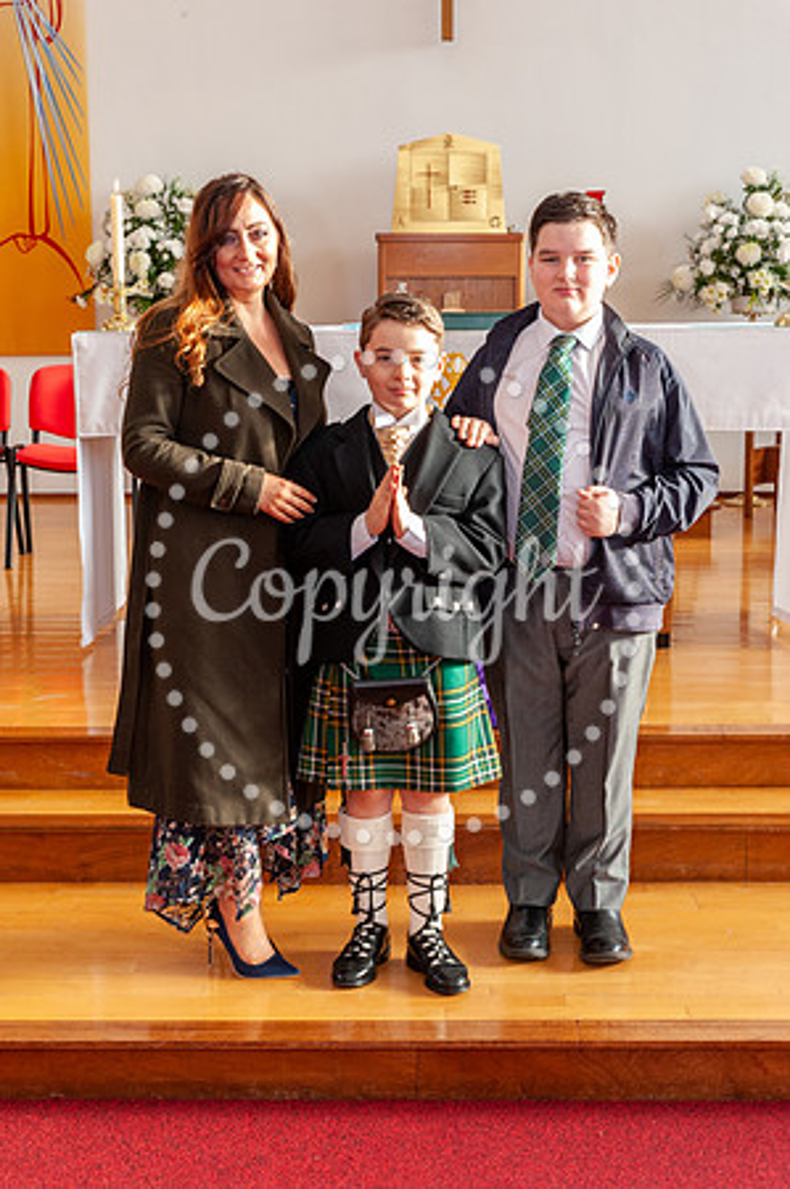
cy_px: 594
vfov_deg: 35.7
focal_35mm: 56
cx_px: 395
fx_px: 1847
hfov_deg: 24.1
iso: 1250
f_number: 10
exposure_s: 1/50
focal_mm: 56
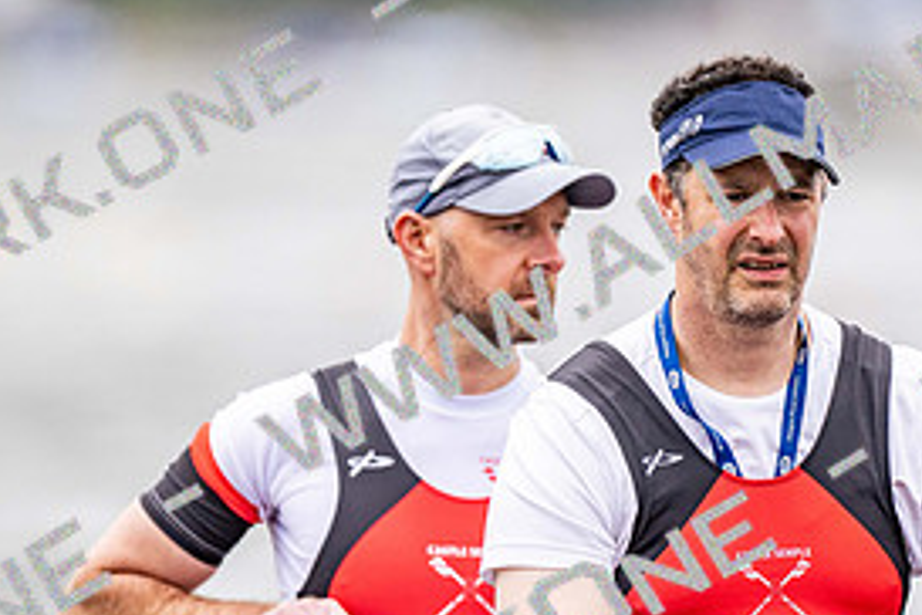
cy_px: 482
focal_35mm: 1274
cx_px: 675
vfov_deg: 1.1
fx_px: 32626
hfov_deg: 1.6
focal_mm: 600
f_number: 4
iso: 800
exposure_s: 1/2500
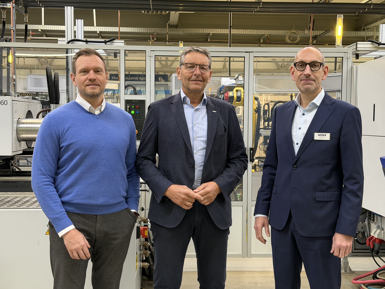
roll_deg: -0.4
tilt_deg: -3.2
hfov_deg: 39.7
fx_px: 534
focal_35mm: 48
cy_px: 144
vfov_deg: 30.3
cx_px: 192
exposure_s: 1/50
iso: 250
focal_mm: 6.76
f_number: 1.78
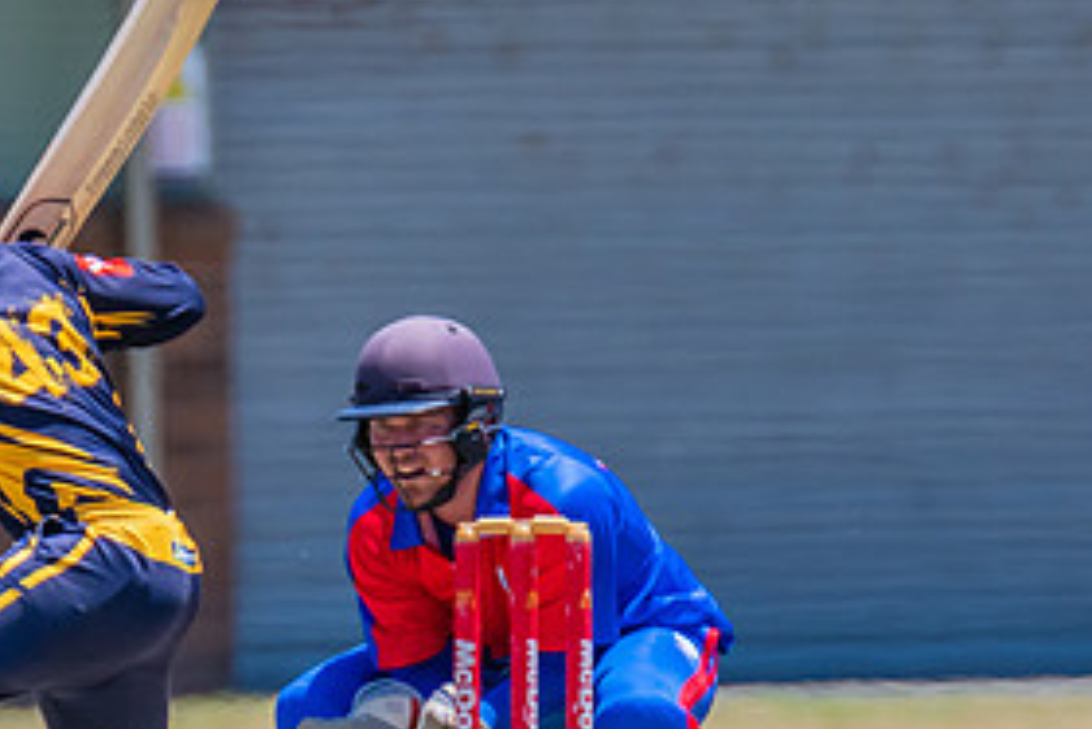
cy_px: 460
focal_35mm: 1950
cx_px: 158
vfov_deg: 0.7
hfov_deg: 1.1
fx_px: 59178
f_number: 7.1
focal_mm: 600
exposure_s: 1/2000
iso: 640
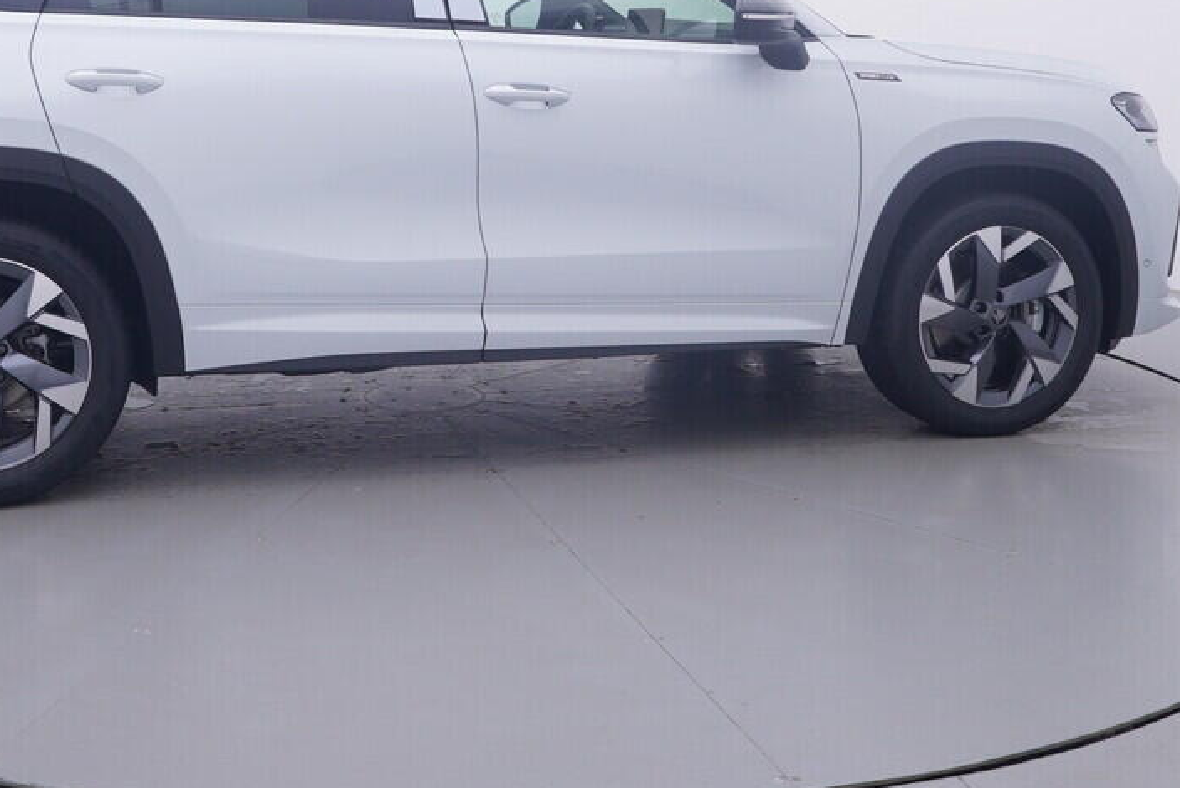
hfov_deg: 42.3
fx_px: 1509
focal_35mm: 46
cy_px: 97
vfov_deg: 28.3
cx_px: 419
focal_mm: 15
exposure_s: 1/80
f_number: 5
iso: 200
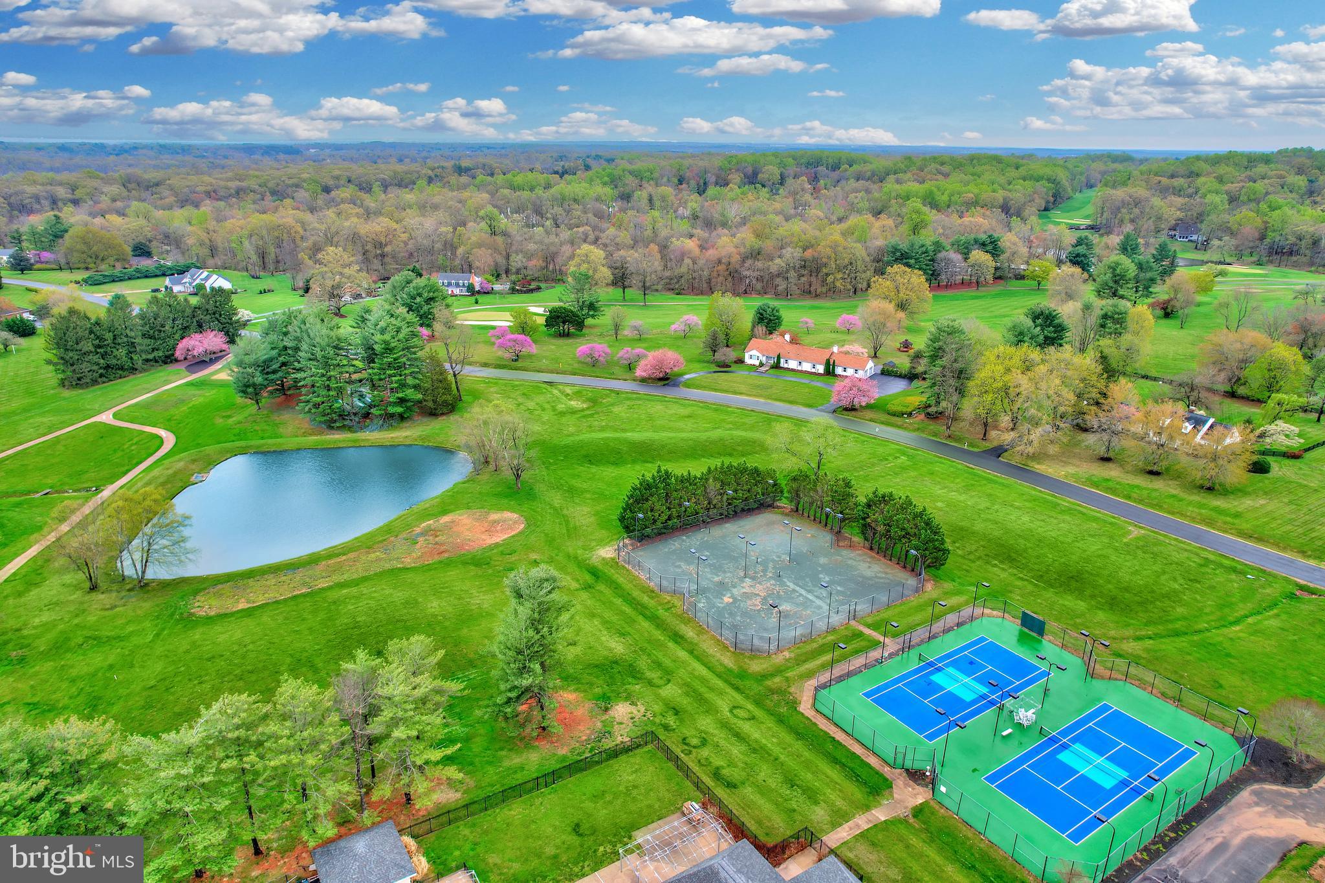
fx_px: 809
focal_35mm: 22
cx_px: 662
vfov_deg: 57.2
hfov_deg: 78.6
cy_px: 442
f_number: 2.8
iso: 150
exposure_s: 1/640
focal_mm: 8.4
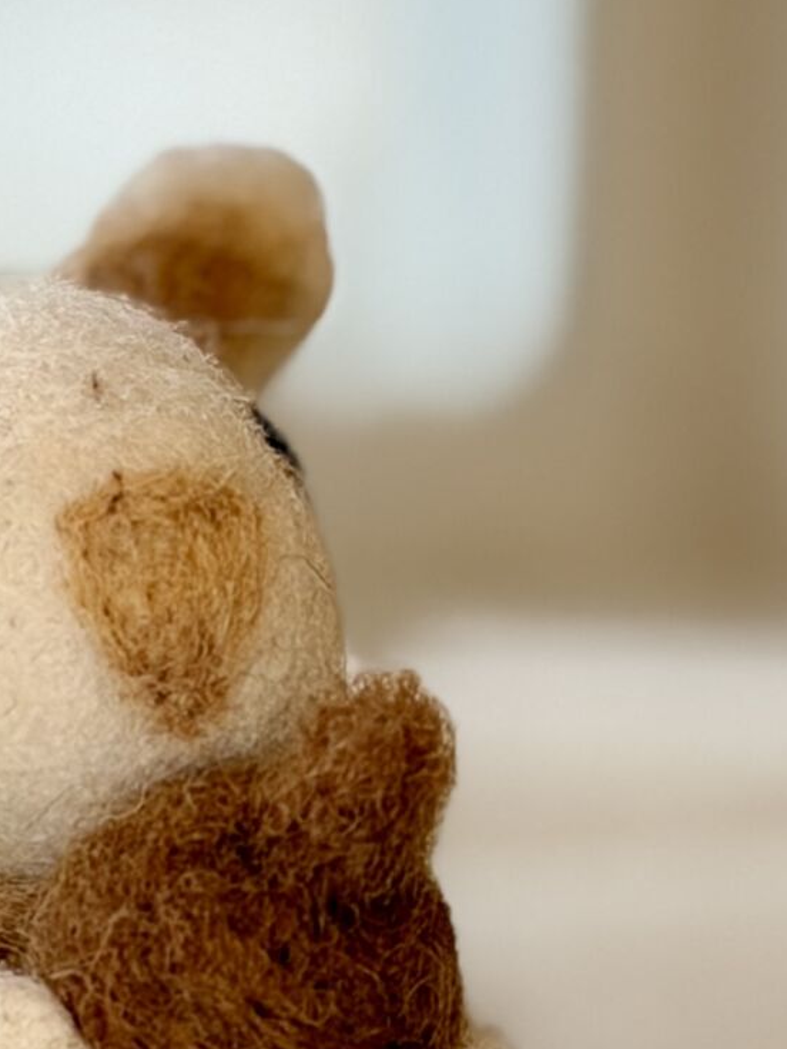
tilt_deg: -12.3
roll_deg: +0.1
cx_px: -74
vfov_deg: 11.8
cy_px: 948
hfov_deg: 8.8
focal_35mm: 167
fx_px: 5062
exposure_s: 1/120
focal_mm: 6.76
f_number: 1.78
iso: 80
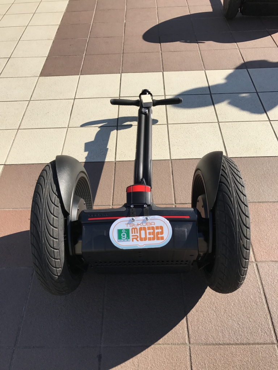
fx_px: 300
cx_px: 139
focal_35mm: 28
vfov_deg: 63.4
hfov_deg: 49.7
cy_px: 185
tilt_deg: -49.6
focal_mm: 3.99
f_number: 1.8
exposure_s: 1/1953
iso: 20
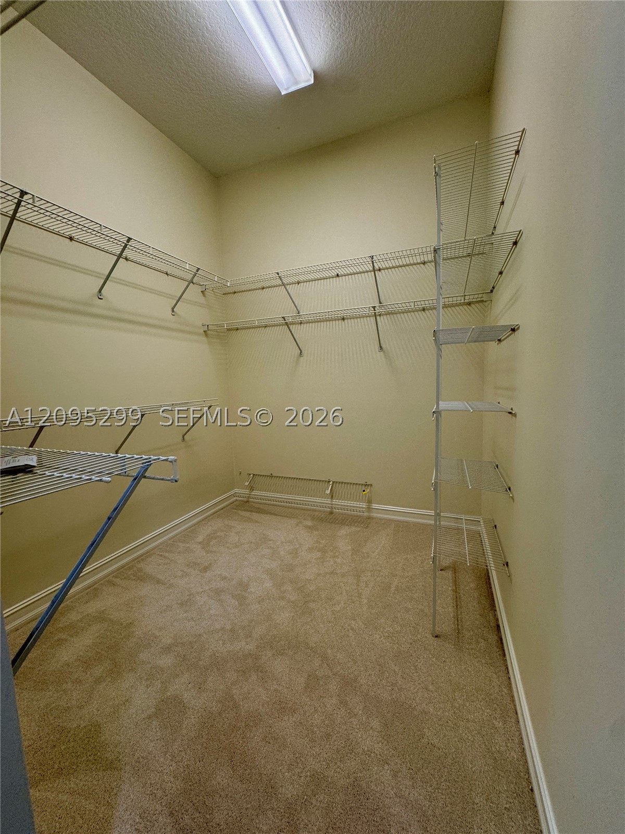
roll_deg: +2.3
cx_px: 312
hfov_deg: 85.7
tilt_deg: -7.4
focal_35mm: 14
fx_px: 337
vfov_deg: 102.1
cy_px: 417
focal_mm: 2.22
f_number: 2.2
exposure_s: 1/120
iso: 125
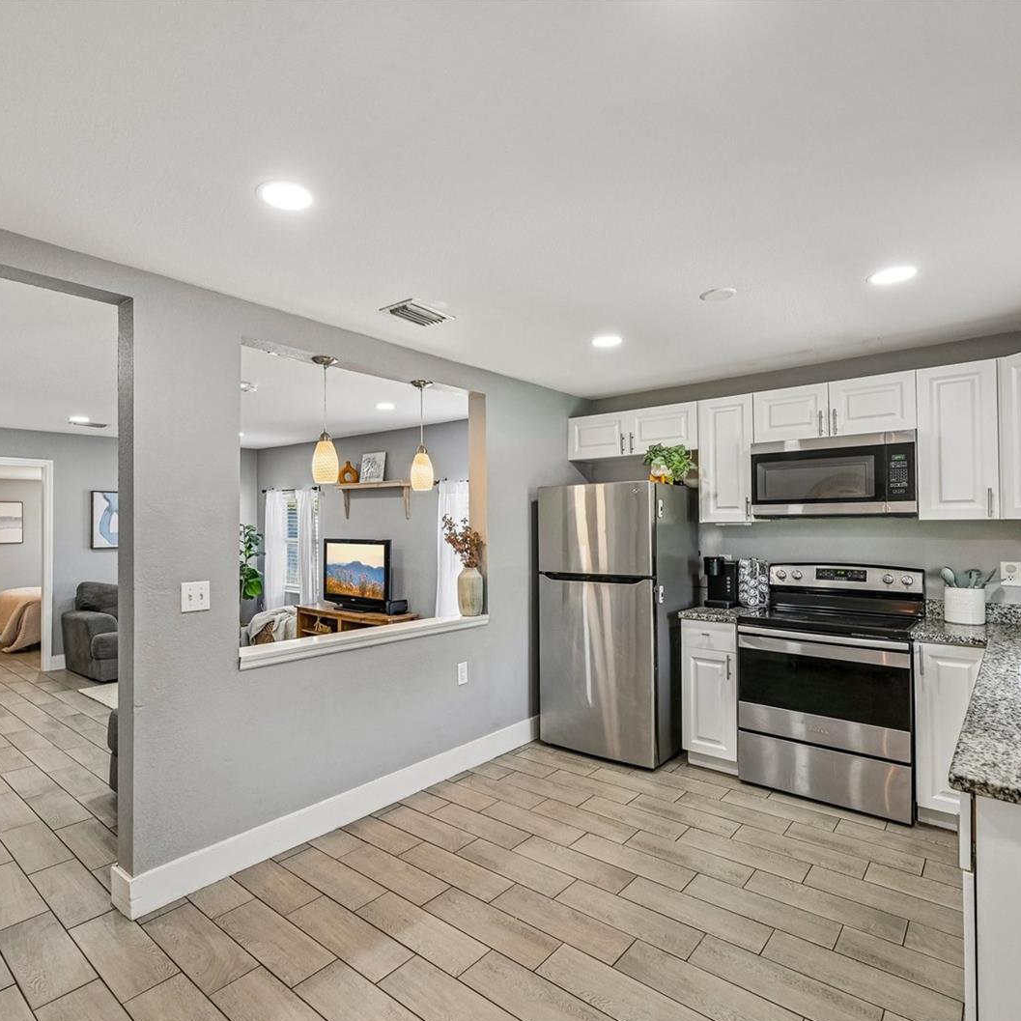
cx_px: 443
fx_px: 601
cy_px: 513
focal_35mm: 18
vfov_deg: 80.7
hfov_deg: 80.3
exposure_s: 1/30
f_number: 8
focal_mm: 14
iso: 400
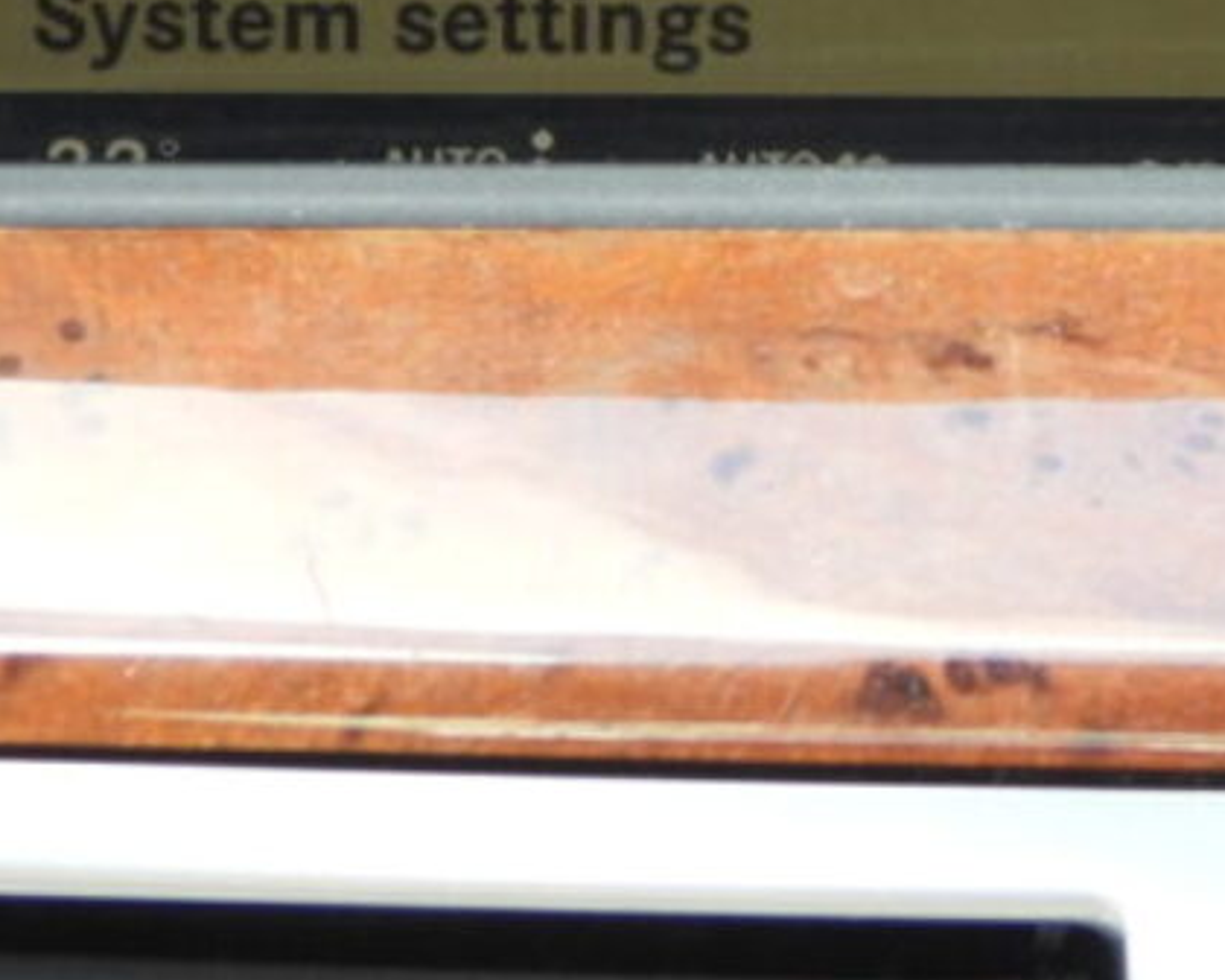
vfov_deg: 4.3
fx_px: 13088
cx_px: 1117
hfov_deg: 5.4
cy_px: -487
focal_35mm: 361
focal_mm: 17.5
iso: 160
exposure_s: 1/60
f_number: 3.5
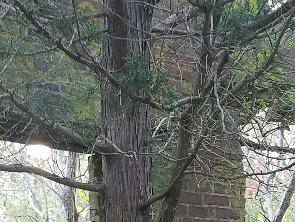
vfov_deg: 15.0
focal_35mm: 95
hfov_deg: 20.6
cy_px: 274
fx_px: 810
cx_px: 177
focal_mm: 4.2
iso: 160
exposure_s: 1/30
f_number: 1.7
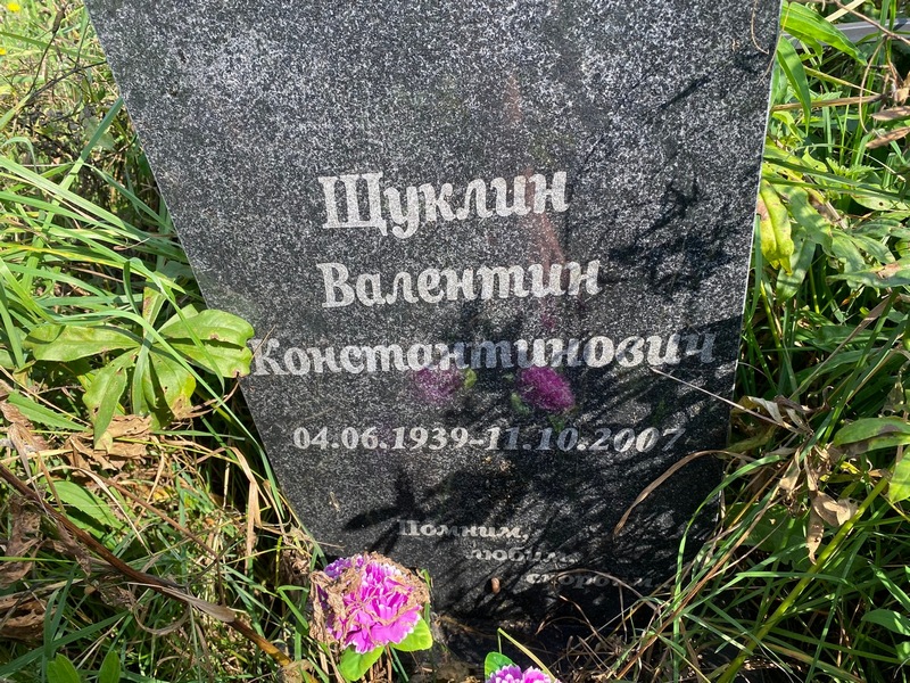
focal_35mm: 26
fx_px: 683
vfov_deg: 53.1
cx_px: 455
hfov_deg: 67.3
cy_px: 342
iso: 32
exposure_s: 1/510
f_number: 1.8
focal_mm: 4.25
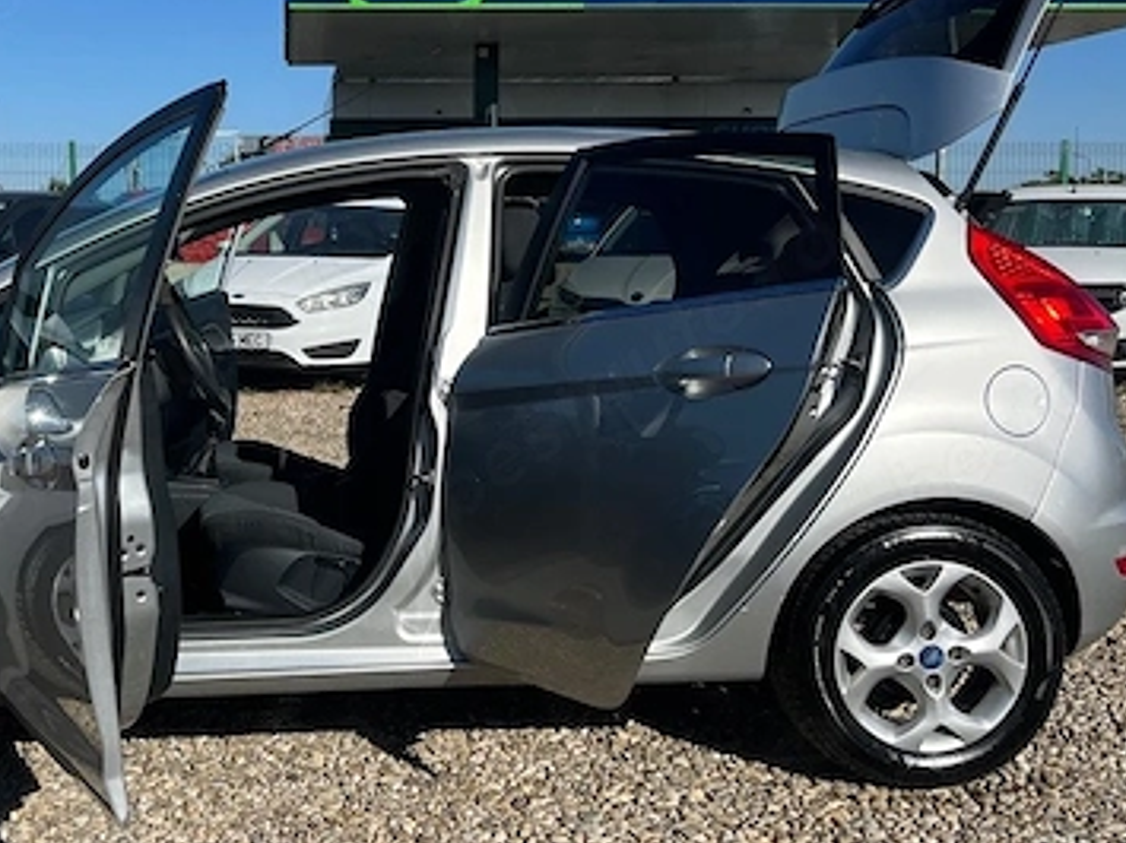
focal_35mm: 44
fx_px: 1431
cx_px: 327
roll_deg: -0.3
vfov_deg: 32.8
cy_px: 390
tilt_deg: -6.2
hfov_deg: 42.1
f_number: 1.5
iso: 50
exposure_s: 1/5587
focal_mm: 5.7
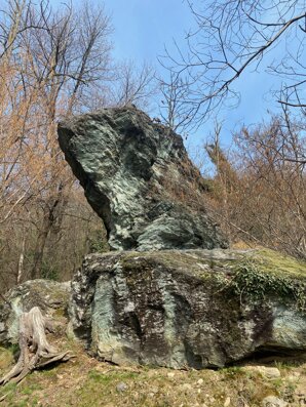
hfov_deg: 53.1
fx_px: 306
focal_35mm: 26
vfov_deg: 67.3
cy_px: 204
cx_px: 153
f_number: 1.8
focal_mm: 4.25
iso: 32
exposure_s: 1/1082
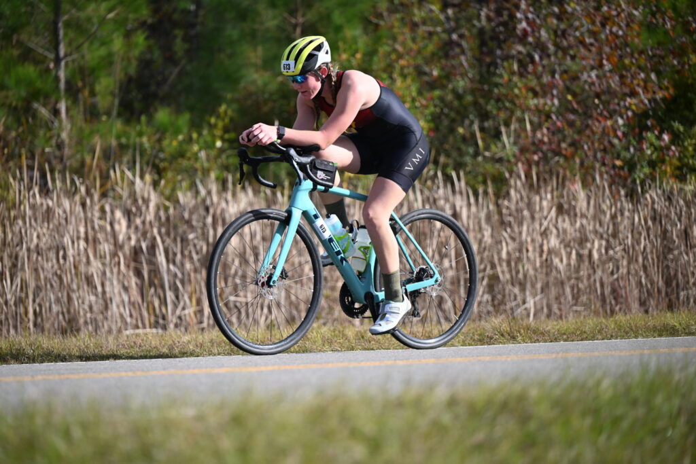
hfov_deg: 12.8
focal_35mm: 160
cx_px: 348
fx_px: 3094
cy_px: 232
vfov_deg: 8.6
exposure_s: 1/2500
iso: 180
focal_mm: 160
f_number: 2.8
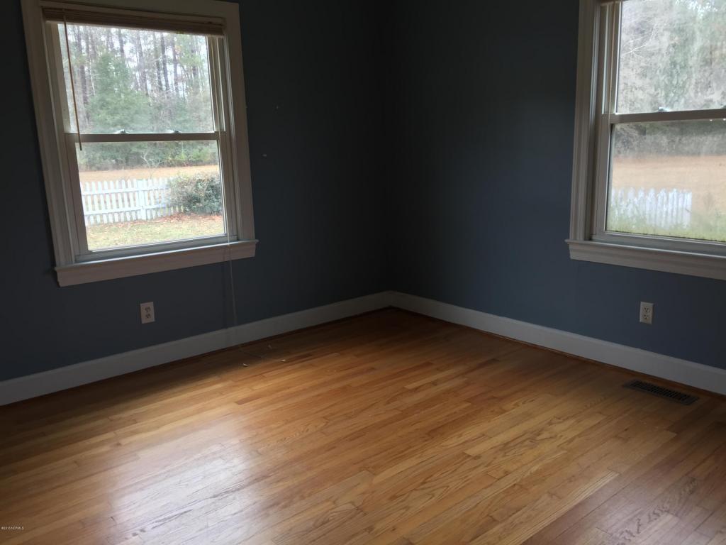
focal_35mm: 29
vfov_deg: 48.2
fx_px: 608
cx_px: 363
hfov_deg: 61.7
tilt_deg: -10.6
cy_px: 272
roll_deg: +0.3
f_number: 2.2
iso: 32
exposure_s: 1/40
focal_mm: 4.15
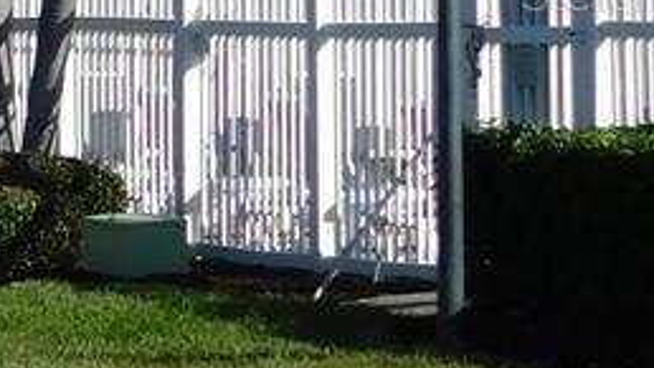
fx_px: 5982
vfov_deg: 3.5
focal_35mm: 345
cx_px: -1267
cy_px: -10
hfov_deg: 5.8
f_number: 7.6
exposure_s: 1/400
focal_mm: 9
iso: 125
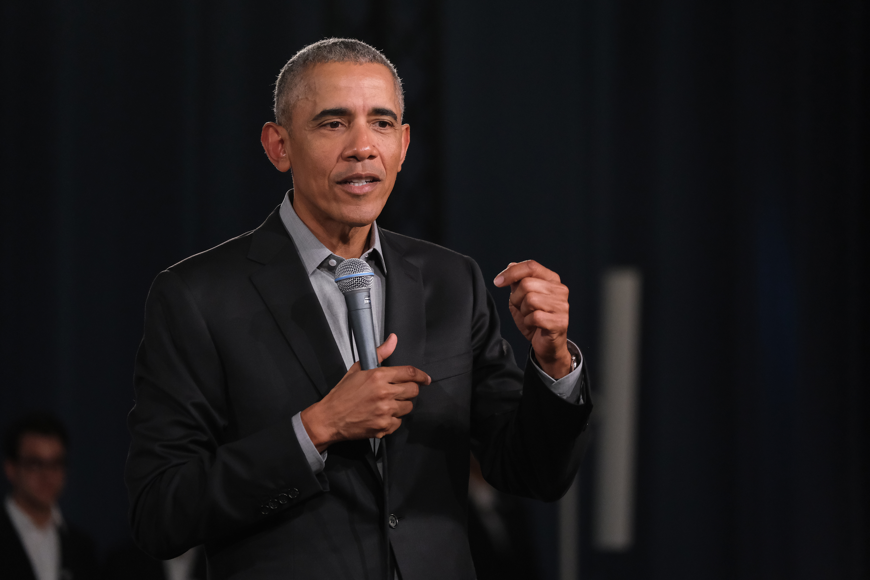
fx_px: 5075
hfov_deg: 9.8
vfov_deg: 6.5
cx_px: 435
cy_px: 290
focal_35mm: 210
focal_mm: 140
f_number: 2.8
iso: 3200
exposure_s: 1/400
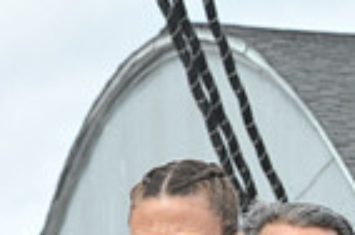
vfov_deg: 2.8
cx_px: 645
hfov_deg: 4.2
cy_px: 302
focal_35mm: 491
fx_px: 4831
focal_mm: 120
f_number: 13
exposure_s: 1/100
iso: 200
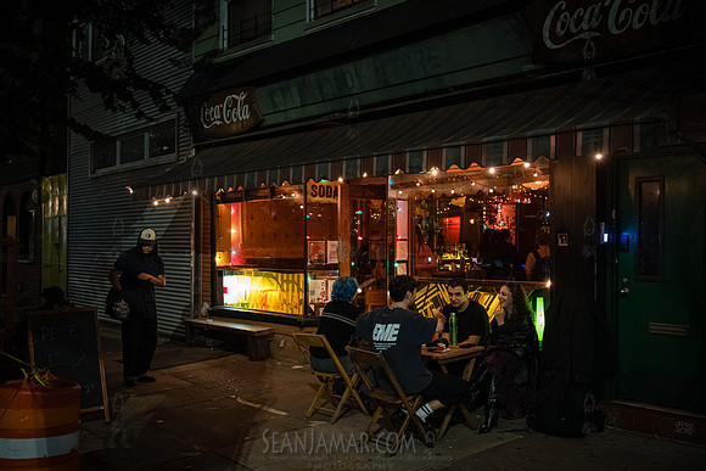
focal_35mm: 36
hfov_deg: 53.6
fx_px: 699
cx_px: 353
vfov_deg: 37.2
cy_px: 236
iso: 12800
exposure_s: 1/160
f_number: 2.8
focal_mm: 35
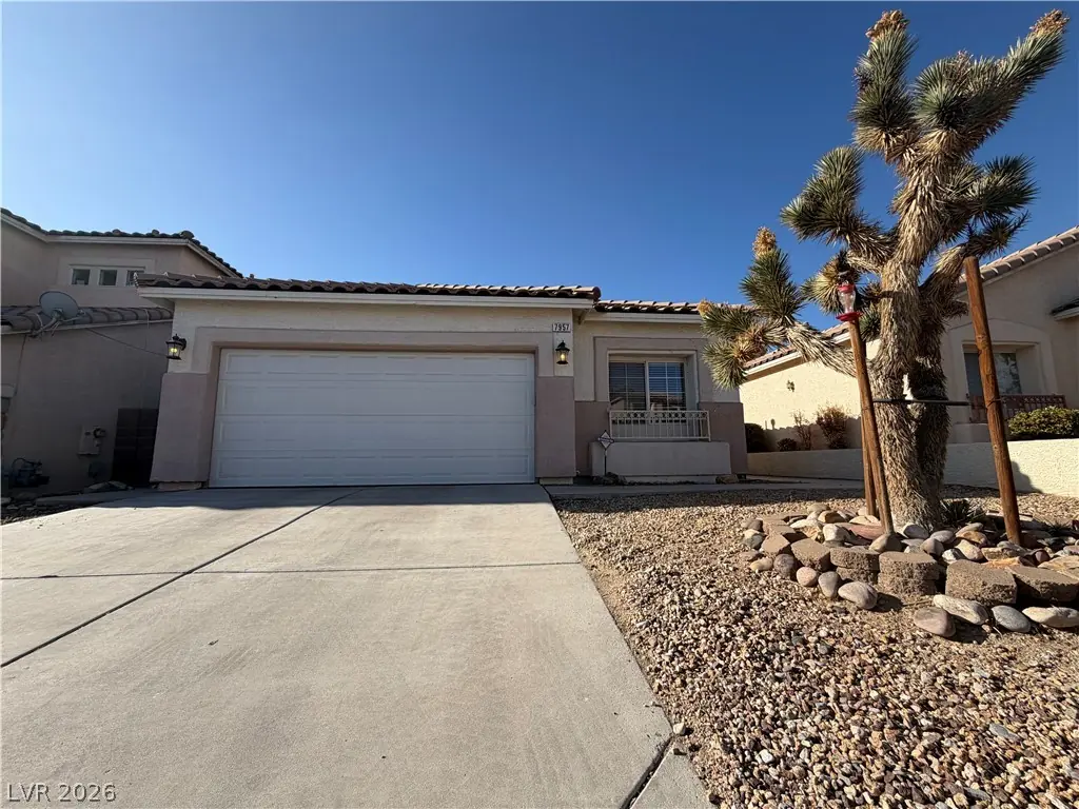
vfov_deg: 85.7
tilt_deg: +6.9
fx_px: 436
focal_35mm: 14
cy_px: 404
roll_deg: +0.5
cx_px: 540
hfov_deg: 102.1
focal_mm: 2.22
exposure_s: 1/779
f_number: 2.2
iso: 20
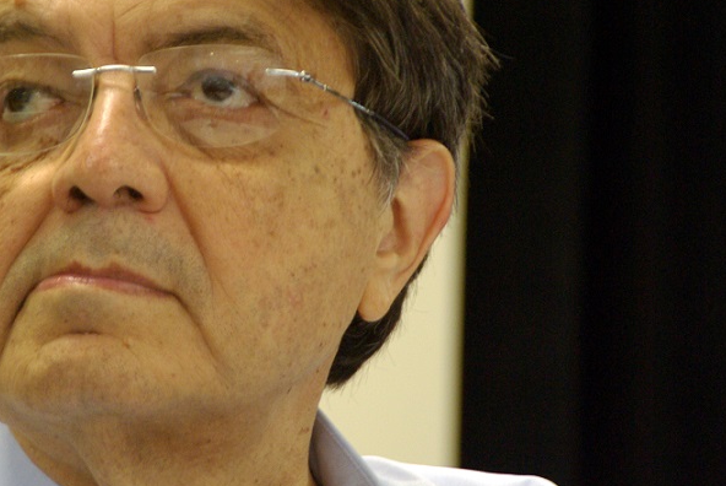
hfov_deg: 3.0
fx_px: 13807
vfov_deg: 2.0
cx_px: 213
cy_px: 174
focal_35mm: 684
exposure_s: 1/20
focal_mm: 300
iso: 800
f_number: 6.7
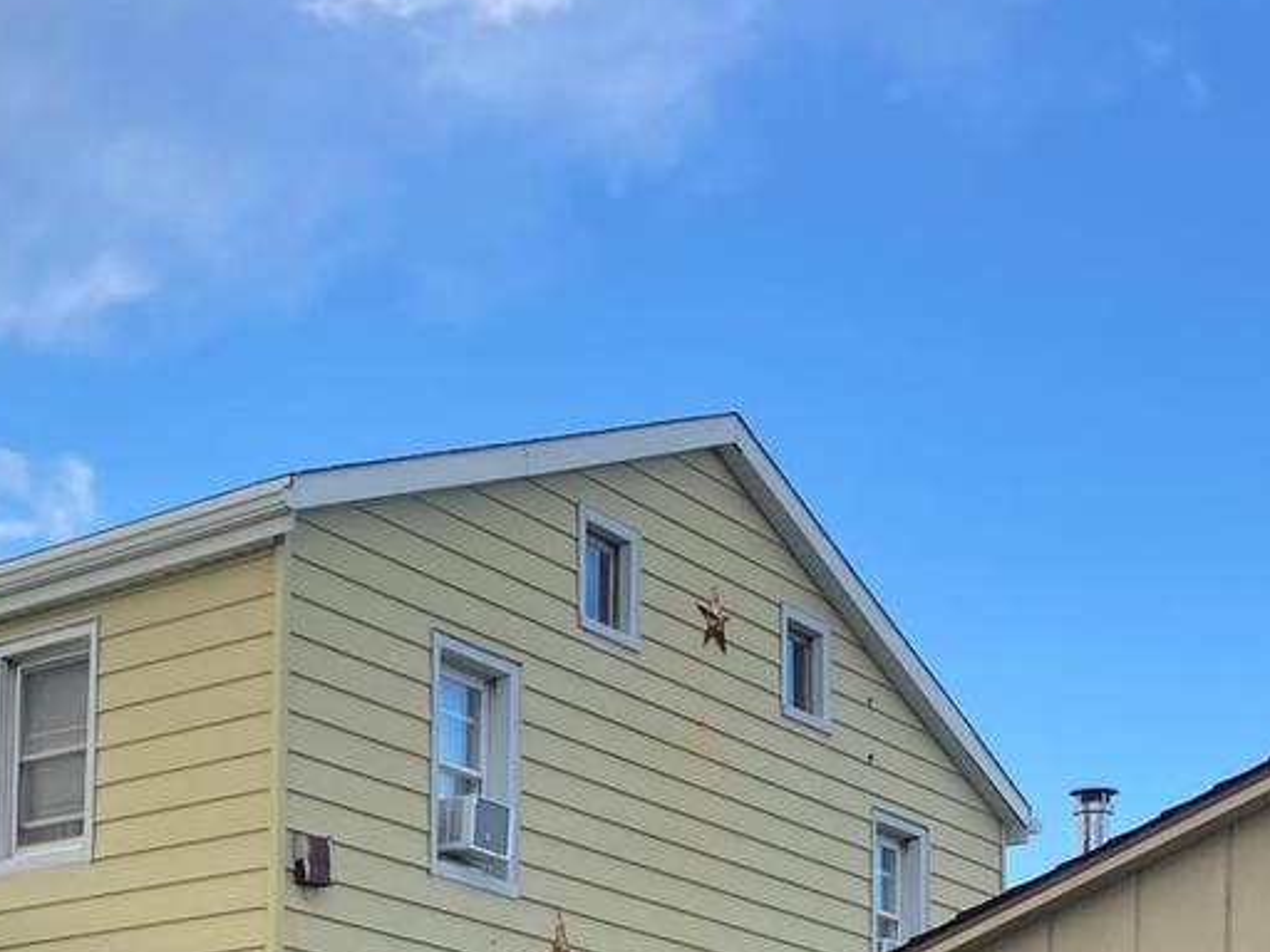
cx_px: 129
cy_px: 1150
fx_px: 2568
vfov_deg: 19.7
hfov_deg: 26.8
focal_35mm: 70
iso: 20
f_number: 1.8
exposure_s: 1/533
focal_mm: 3.99
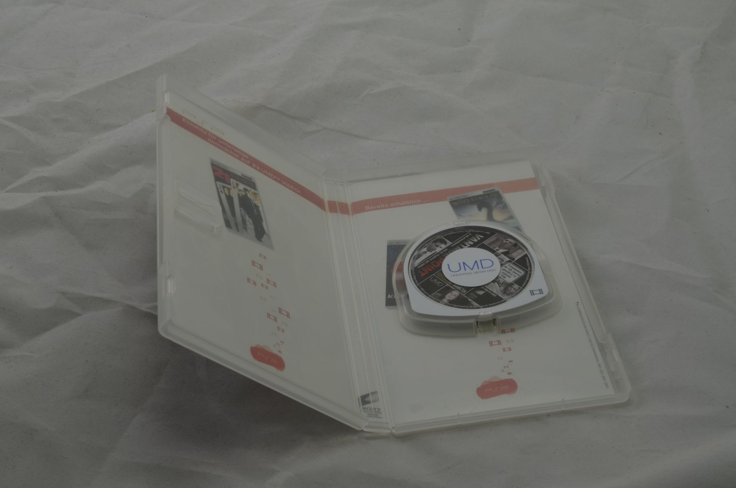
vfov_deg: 22.5
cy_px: 244
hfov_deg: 33.5
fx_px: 1224
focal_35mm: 60
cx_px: 368
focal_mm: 40
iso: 100
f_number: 20
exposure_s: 1/4
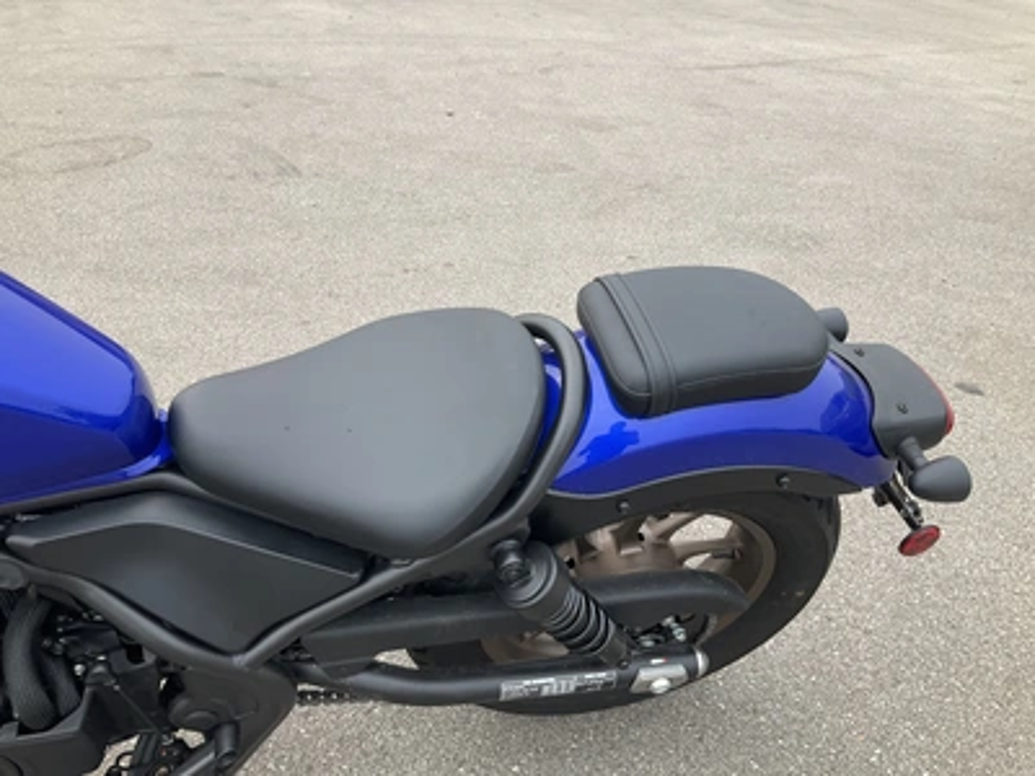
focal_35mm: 29
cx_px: 518
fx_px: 867
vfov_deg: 48.2
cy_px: 388
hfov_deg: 61.7
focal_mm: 3
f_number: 1.8
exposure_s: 1/691
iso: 25
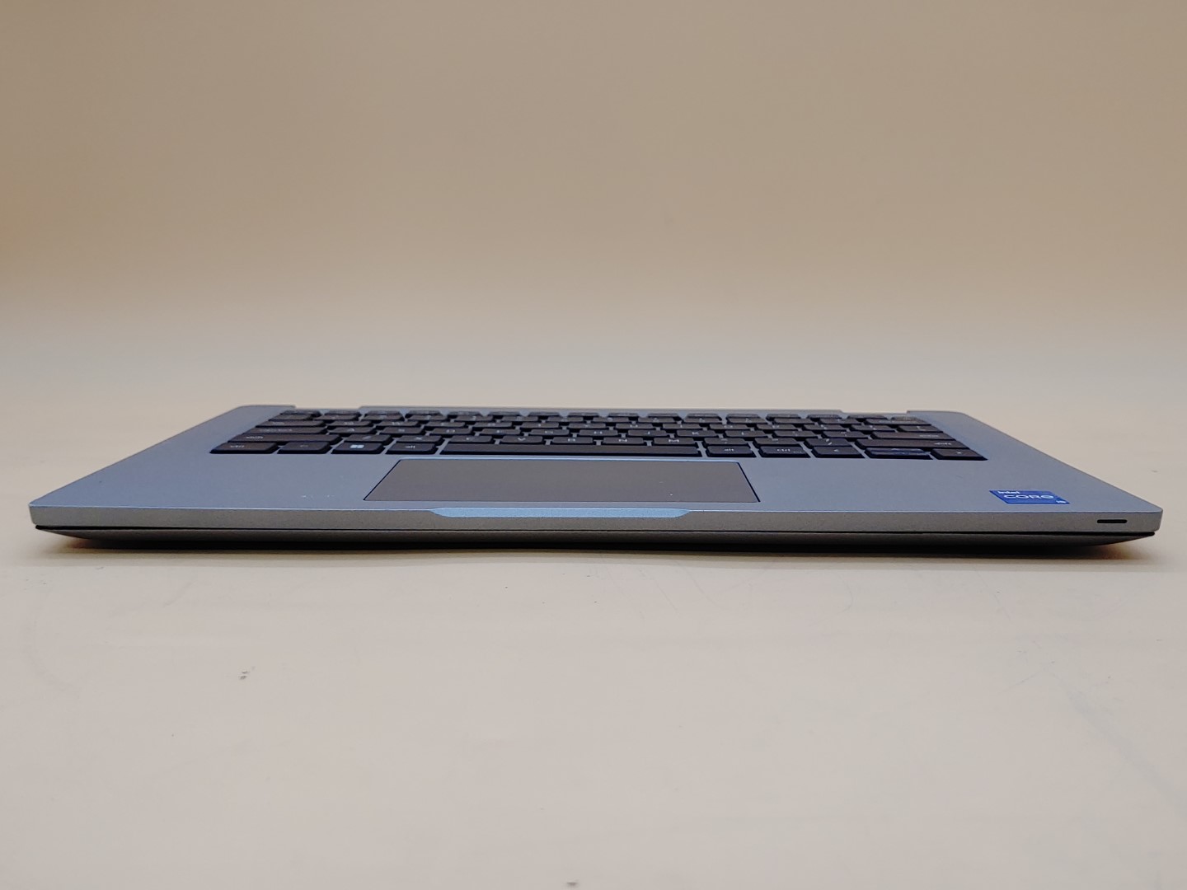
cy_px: 445
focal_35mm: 33
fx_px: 1132
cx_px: 594
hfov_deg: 55.4
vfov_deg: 42.9
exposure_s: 1/90
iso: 50
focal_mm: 4.36
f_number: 1.8
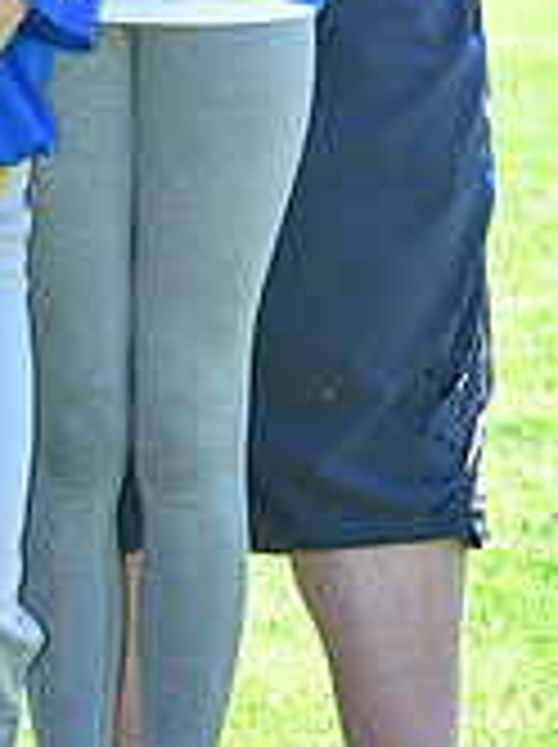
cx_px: -11
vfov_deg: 3.7
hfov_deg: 2.8
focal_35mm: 530
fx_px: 11414
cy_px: -306
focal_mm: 105
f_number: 6.3
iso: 400
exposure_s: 1/400
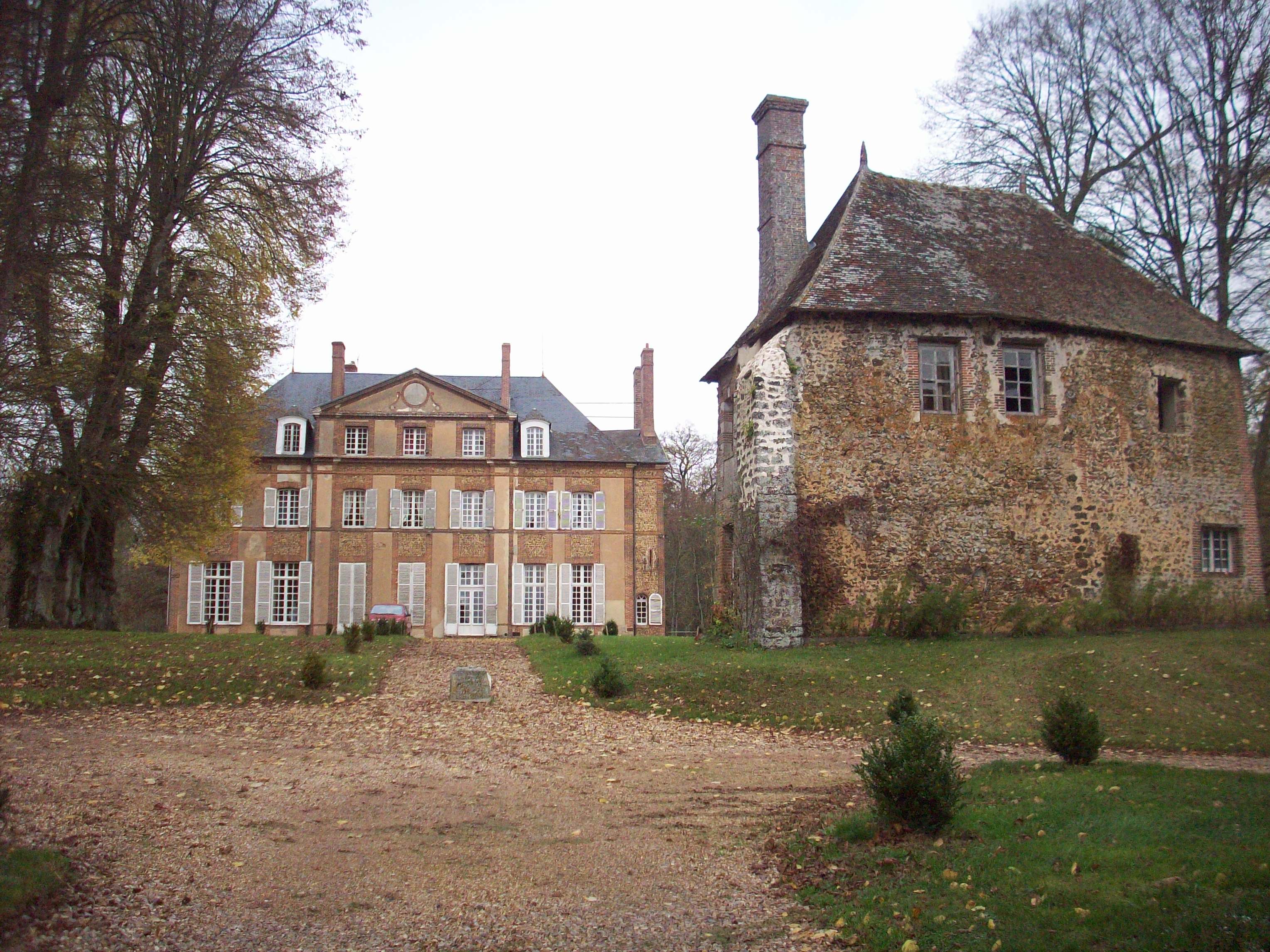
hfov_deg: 50.1
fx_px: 1357
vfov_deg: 38.7
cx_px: 635
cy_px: 476
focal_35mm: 37
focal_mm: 6.2
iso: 200
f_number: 2.8
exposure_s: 1/459
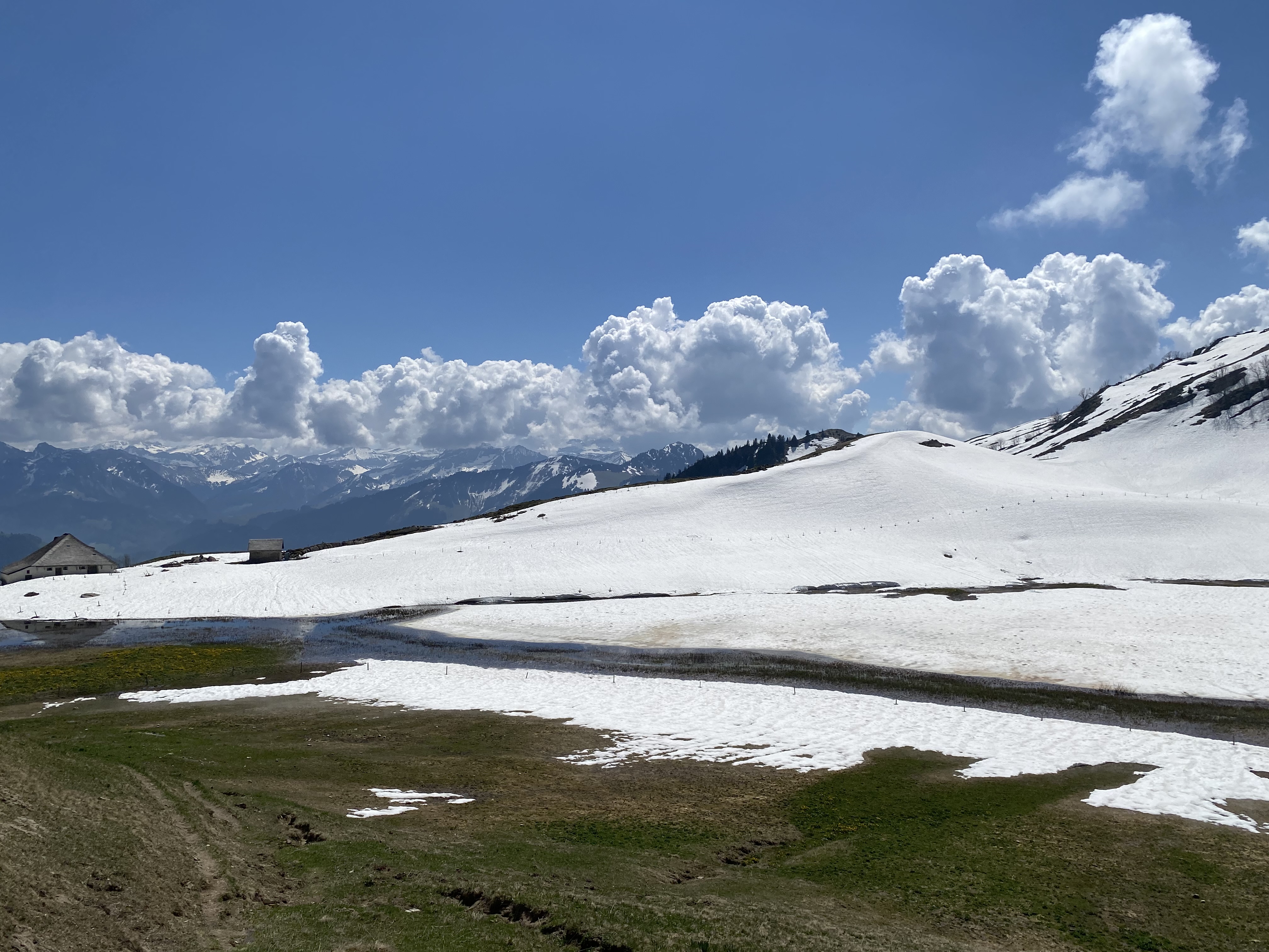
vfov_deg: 53.1
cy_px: 476
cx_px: 634
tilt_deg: +1.6
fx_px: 953
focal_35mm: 26
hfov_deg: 67.3
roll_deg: -1.0
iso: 32
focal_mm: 4.25
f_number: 1.8
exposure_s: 1/11494
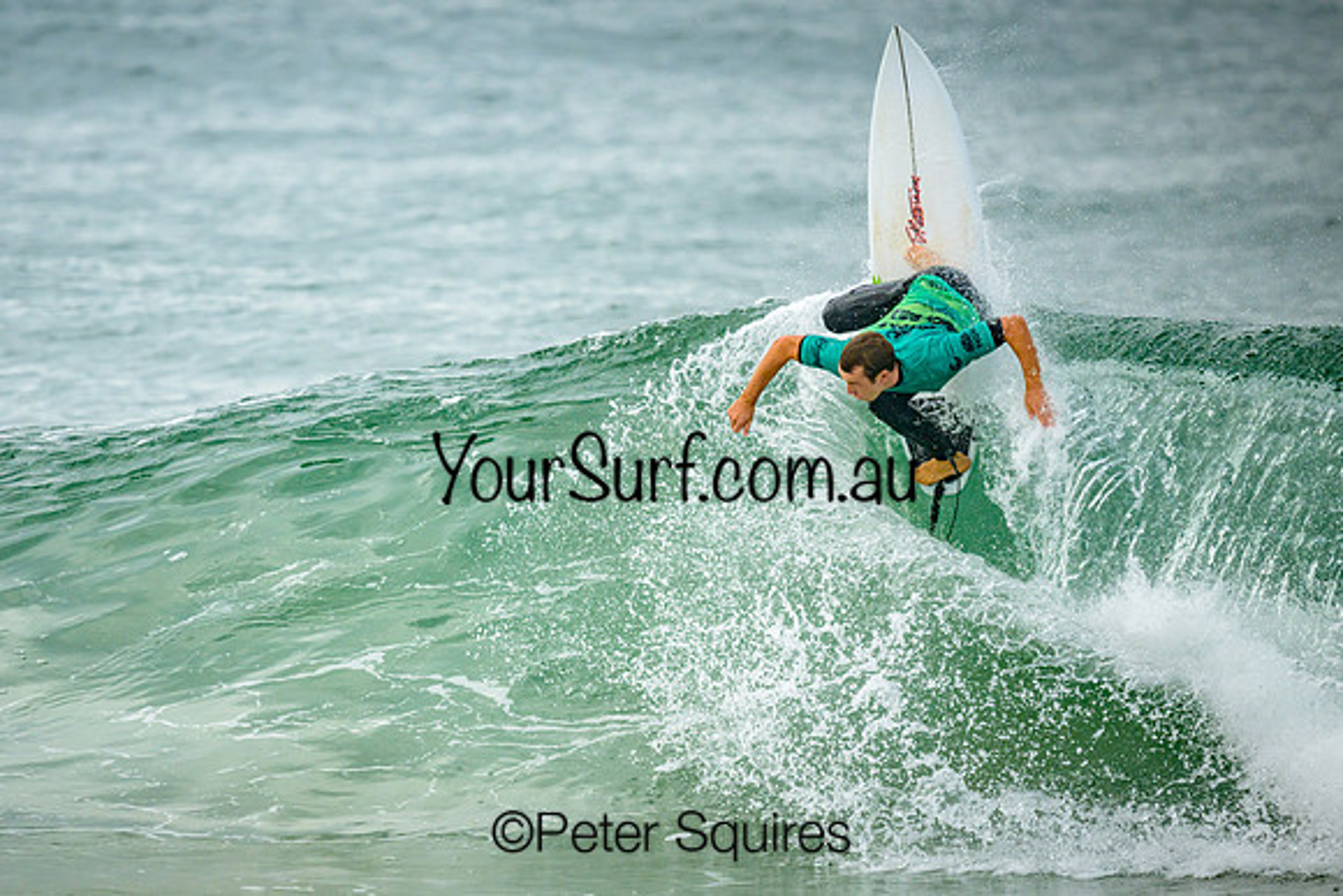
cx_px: 528
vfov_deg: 1.4
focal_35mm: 971
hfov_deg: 2.1
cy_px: 461
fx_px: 36224
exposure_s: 1/2000
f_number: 6.3
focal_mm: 800
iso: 450
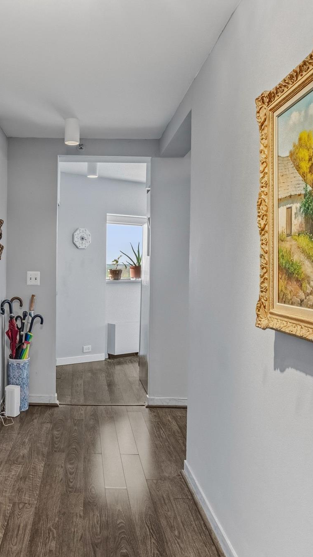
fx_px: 472
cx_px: 71
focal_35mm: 32
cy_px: 275
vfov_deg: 61.0
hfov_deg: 35.7
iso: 500
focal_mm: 13
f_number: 8
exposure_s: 2
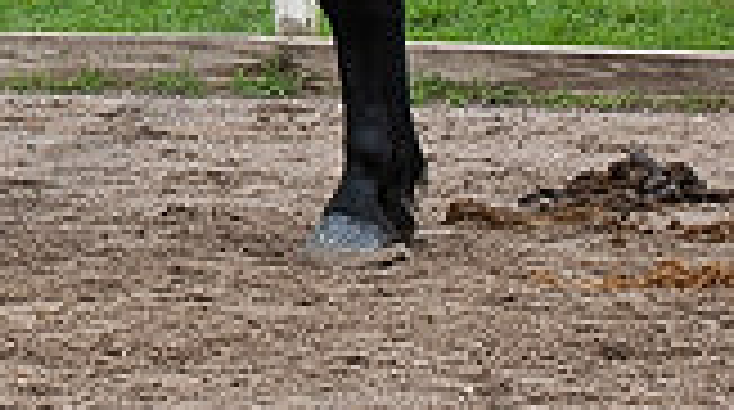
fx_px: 6431
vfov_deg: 3.6
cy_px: -318
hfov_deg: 6.5
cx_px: -243
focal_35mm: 331
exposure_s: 1/1250
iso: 1400
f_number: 5.6
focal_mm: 102
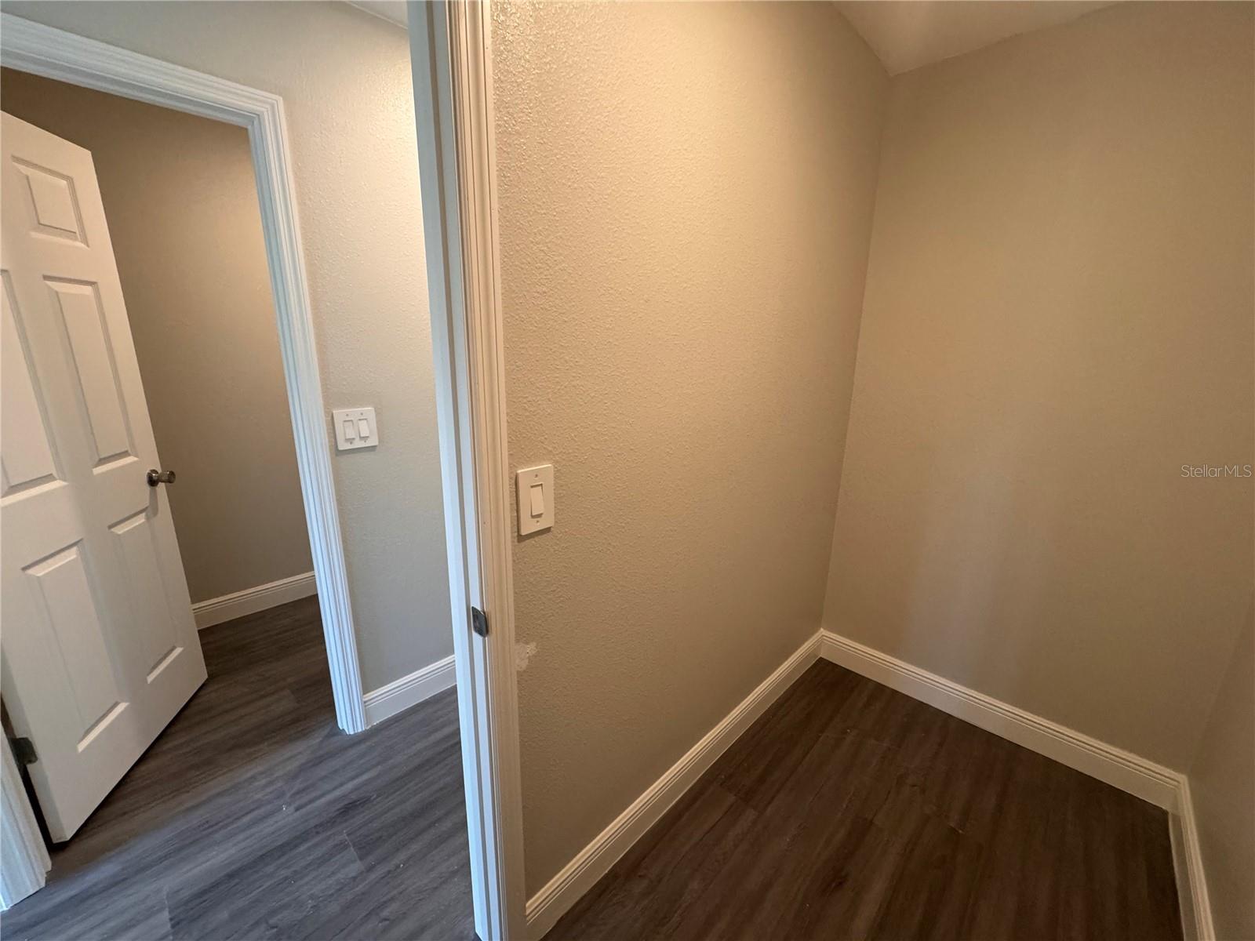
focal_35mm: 14
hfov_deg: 102.1
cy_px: 470
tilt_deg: -14.9
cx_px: 628
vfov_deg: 85.7
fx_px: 508
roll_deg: -1.5
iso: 320
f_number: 2.2
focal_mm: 2.22
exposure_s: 1/120
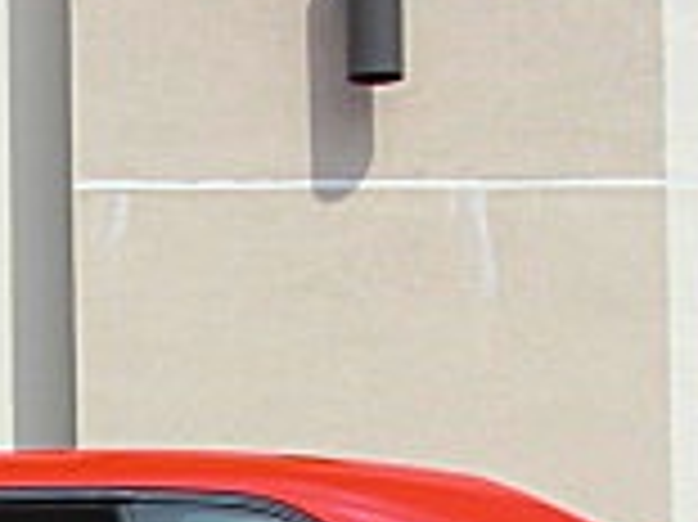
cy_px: 945
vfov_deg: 9.5
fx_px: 3002
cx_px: -90
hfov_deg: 13.0
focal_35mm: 149
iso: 50
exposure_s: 1/125
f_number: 7.9
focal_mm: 6.3
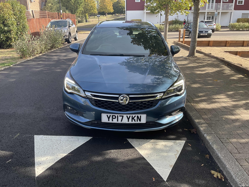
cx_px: 124
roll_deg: +1.0
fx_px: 209
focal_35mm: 29
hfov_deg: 61.7
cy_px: 94
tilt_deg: -19.5
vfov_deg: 48.2
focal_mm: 3
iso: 16
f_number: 1.8
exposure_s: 1/280
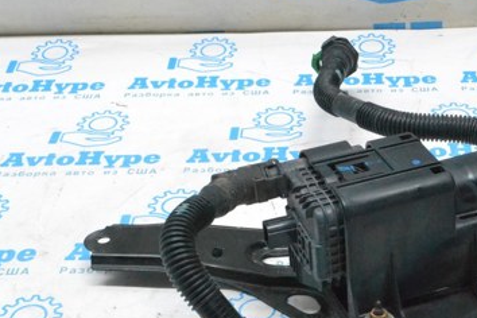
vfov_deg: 17.9
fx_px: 1007
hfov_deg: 26.1
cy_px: 226
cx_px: 387
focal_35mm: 76
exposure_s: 1/125
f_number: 10
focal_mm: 28
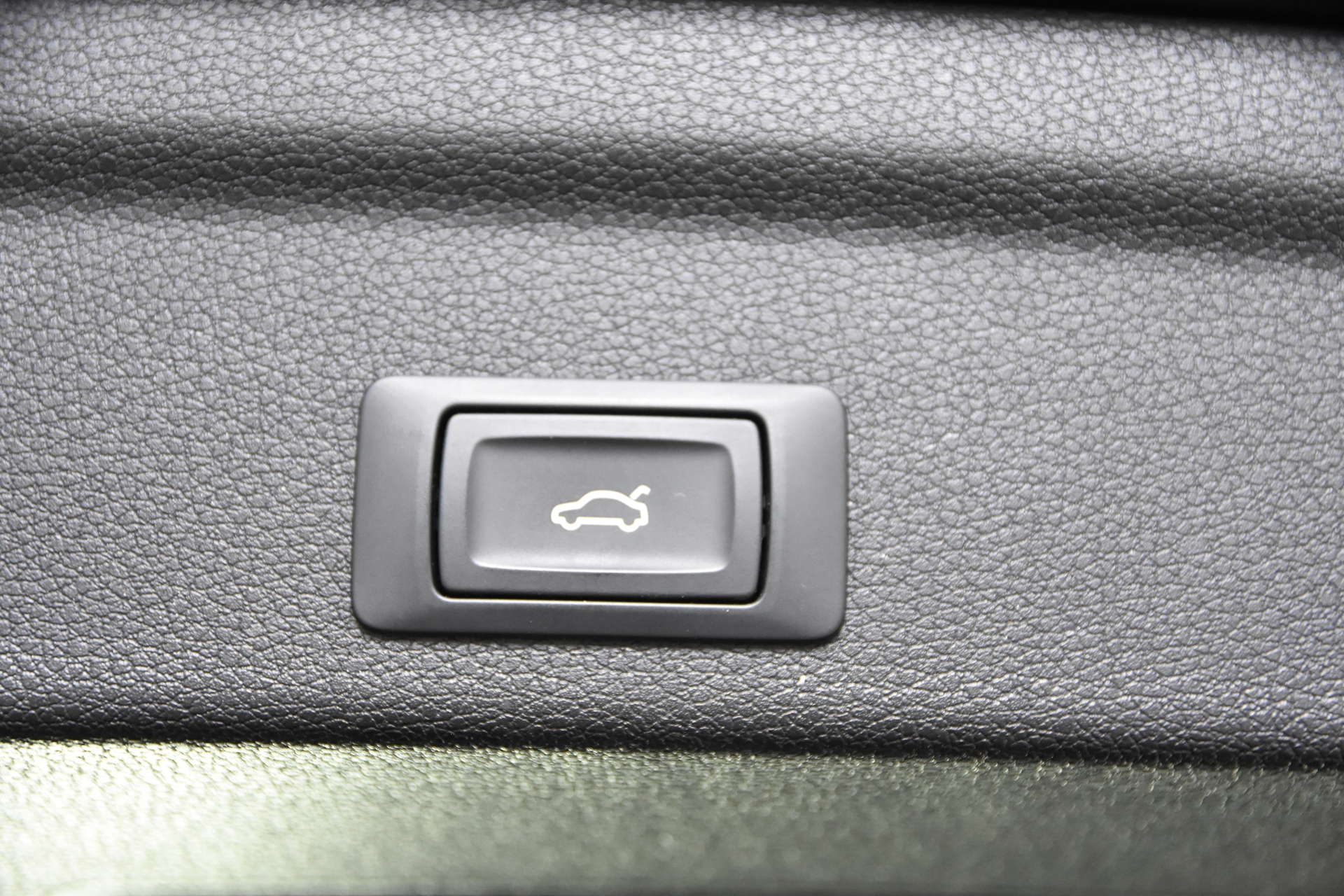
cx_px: 672
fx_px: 2912
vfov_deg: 17.5
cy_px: 448
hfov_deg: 26.0
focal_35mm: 78
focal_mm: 52
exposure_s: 1/80
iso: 3200
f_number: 3.8
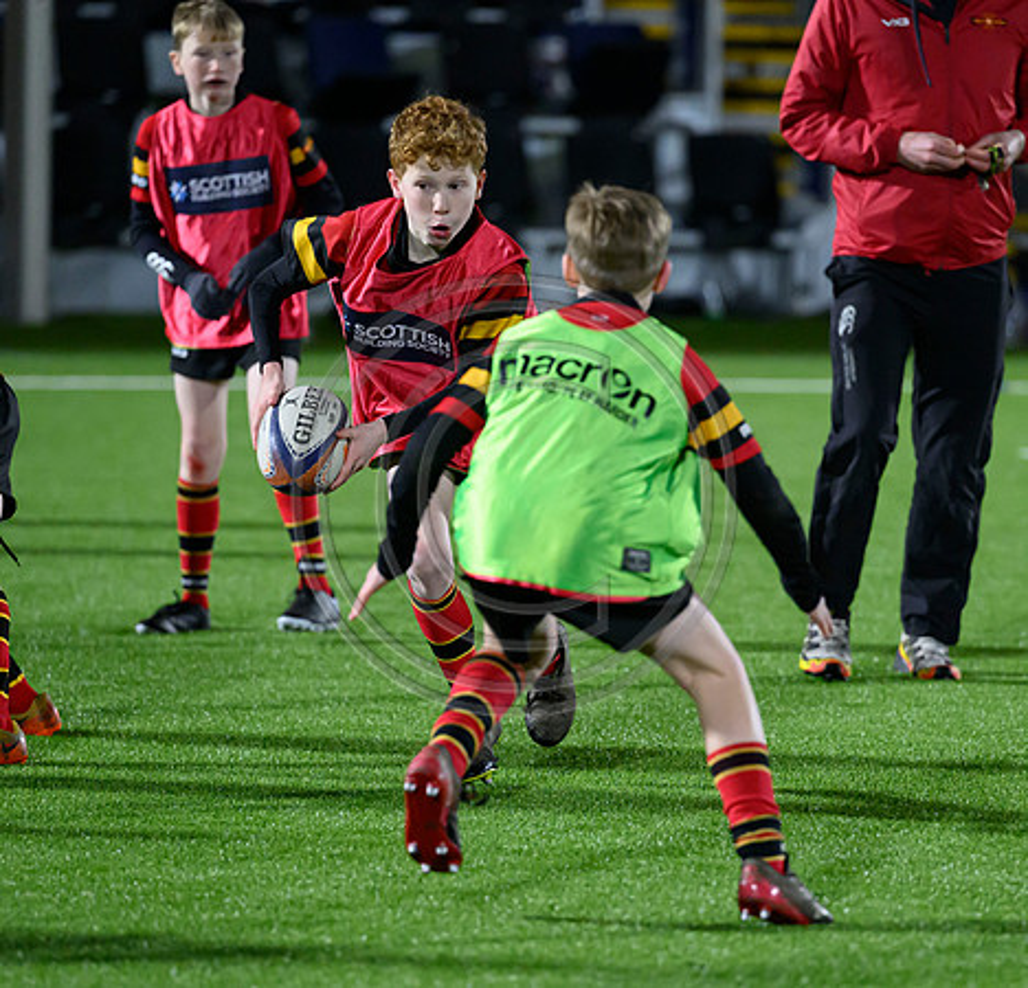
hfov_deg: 6.2
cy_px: 595
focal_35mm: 286
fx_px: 9431
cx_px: 617
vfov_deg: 6.0
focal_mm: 190
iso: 6400
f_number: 3.2
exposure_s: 1/1600
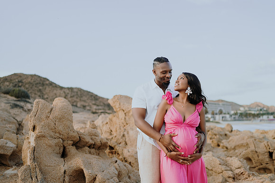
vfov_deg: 36.2
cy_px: 87
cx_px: 144
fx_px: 281
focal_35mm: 37
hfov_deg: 52.1
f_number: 1.8
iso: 100
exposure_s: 1/2000
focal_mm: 35
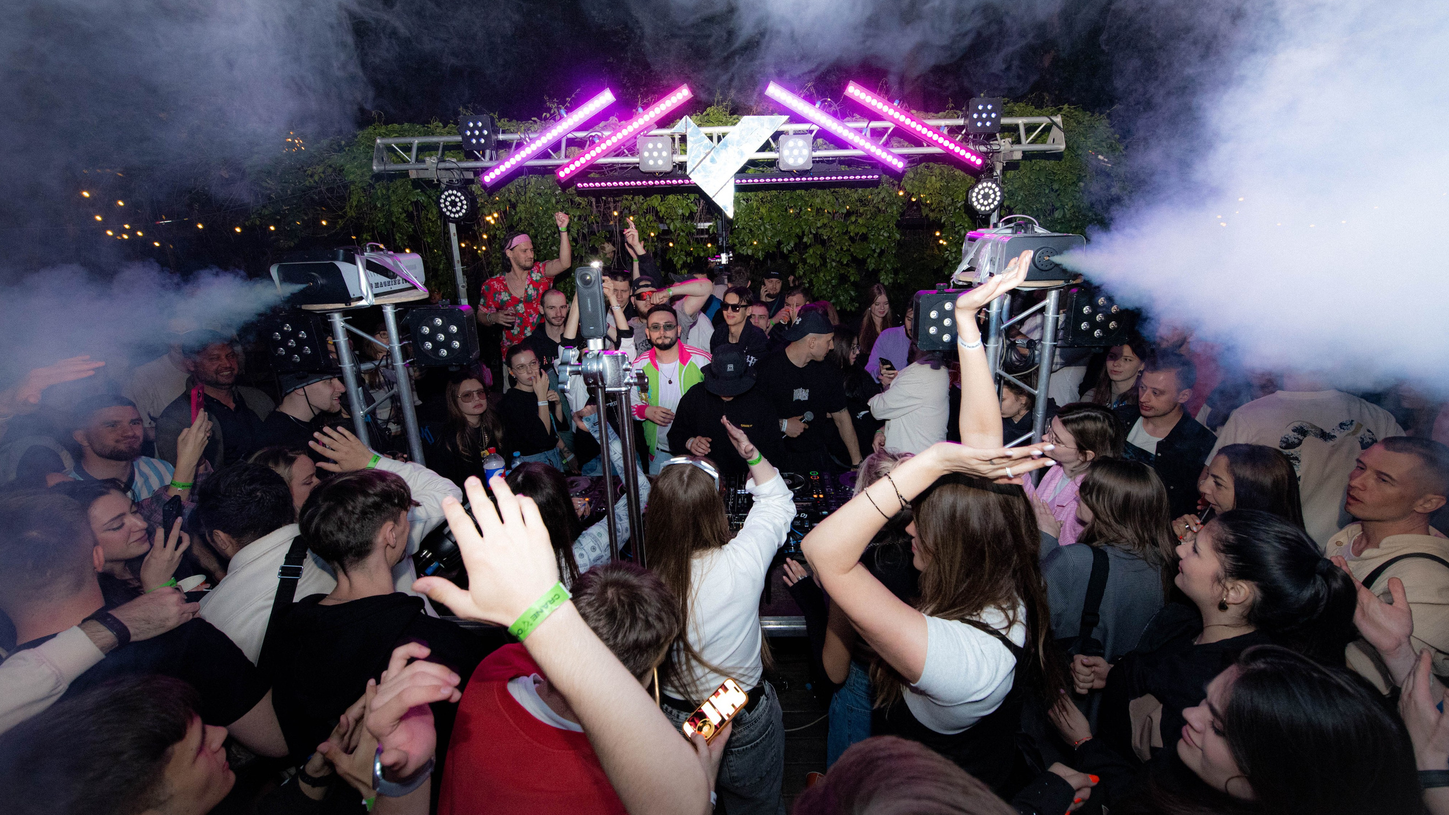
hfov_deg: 103.0
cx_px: 733
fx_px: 576
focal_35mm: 15
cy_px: 375
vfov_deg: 70.4
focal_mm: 14
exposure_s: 1/100
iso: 2500
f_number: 7.1
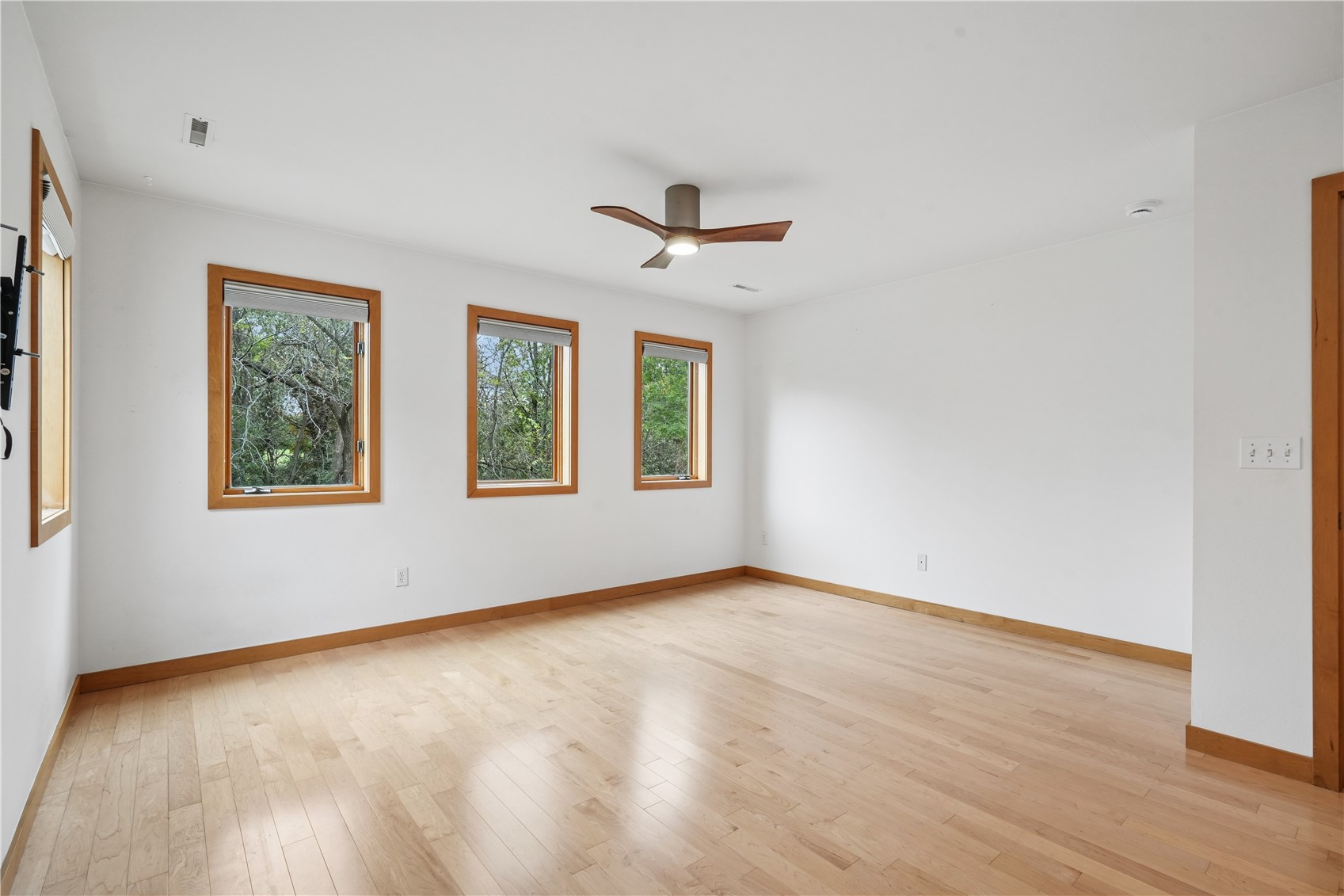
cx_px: 672
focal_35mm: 16
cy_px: 448
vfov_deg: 73.7
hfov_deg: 96.7
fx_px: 597
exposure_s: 1/13
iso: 400
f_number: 10
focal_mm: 16
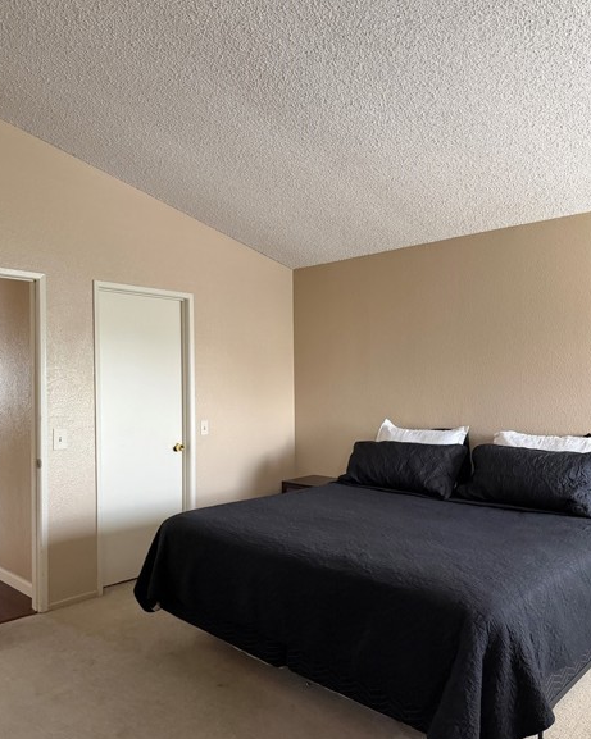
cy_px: 384
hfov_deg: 54.9
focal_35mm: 26
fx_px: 569
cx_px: 299
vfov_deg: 66.0
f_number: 1.78
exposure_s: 1/40
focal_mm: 6.76
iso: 640
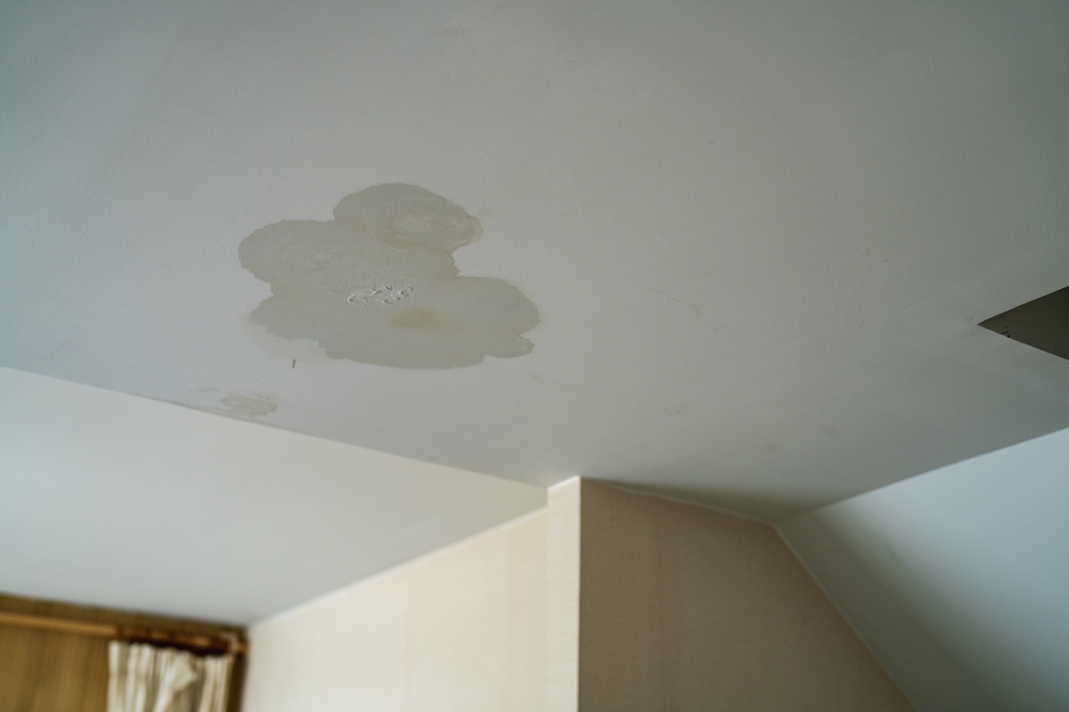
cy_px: 356
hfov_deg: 39.6
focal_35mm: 50
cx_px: 534
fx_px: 1485
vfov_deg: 27.0
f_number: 2.2
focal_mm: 50
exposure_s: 1/80
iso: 500
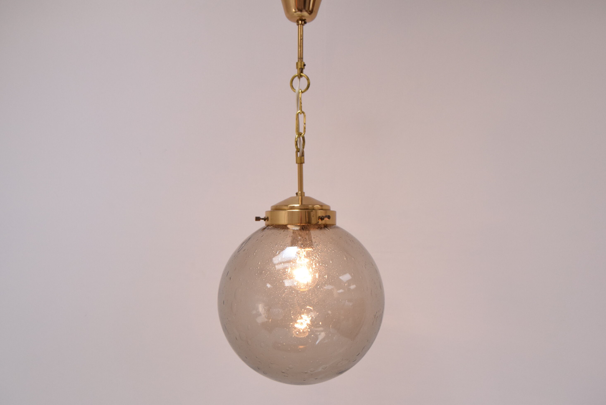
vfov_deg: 27.6
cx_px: 303
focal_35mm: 49
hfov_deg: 40.3
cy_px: 204
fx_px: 825
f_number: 7.1
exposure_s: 1/200
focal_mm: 32
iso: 1600
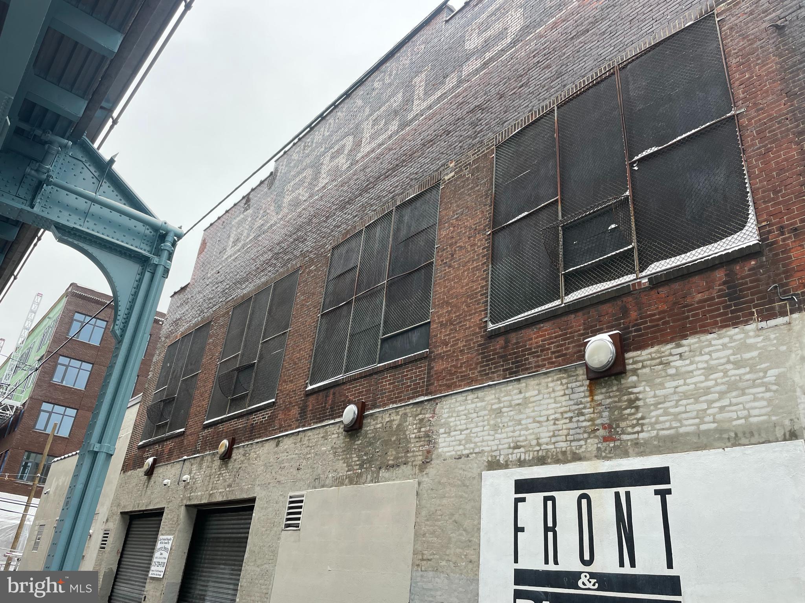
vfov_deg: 53.1
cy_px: 302
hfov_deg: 67.3
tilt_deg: +26.6
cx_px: 402
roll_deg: -6.6
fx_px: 605
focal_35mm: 26
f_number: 1.6
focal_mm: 4.2
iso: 32
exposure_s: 1/234
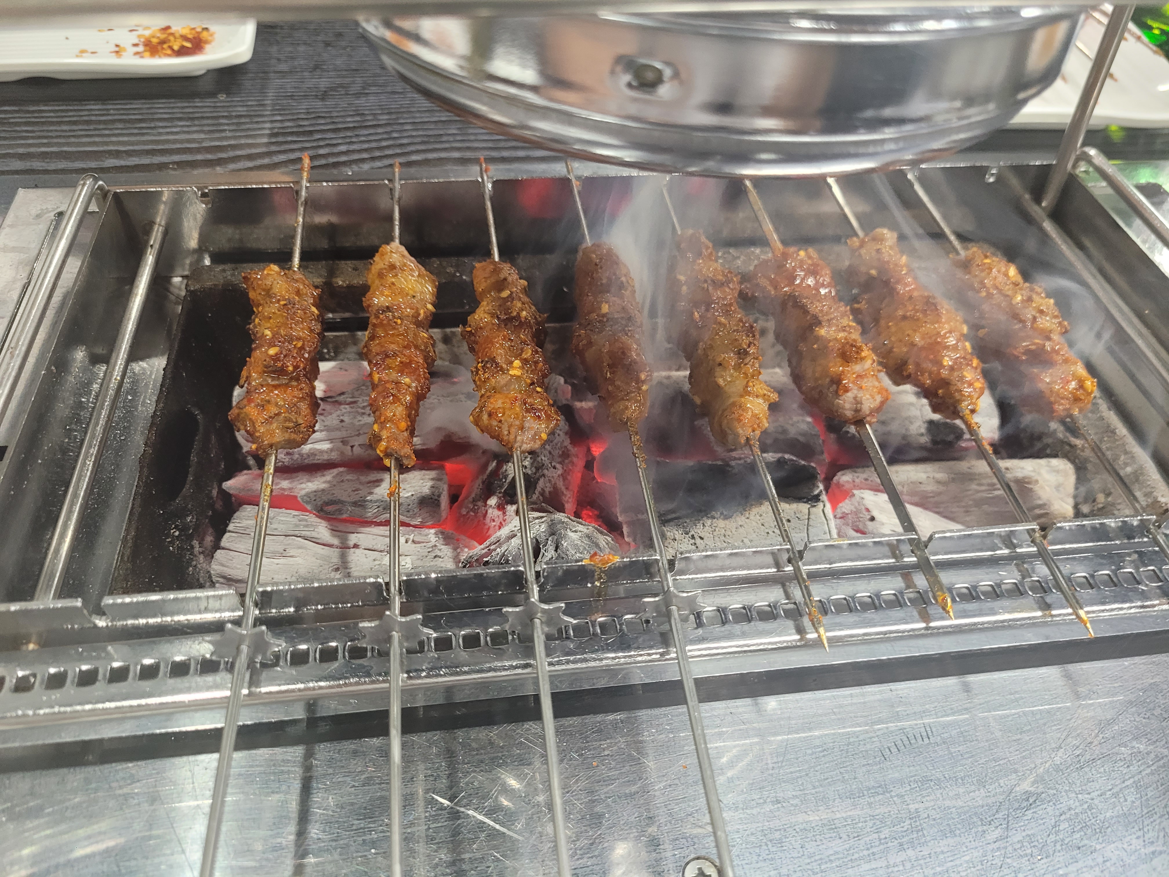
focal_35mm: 26
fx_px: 878
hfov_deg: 67.3
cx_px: 584
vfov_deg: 53.1
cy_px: 438
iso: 250
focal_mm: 5.4
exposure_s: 1/40
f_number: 1.8
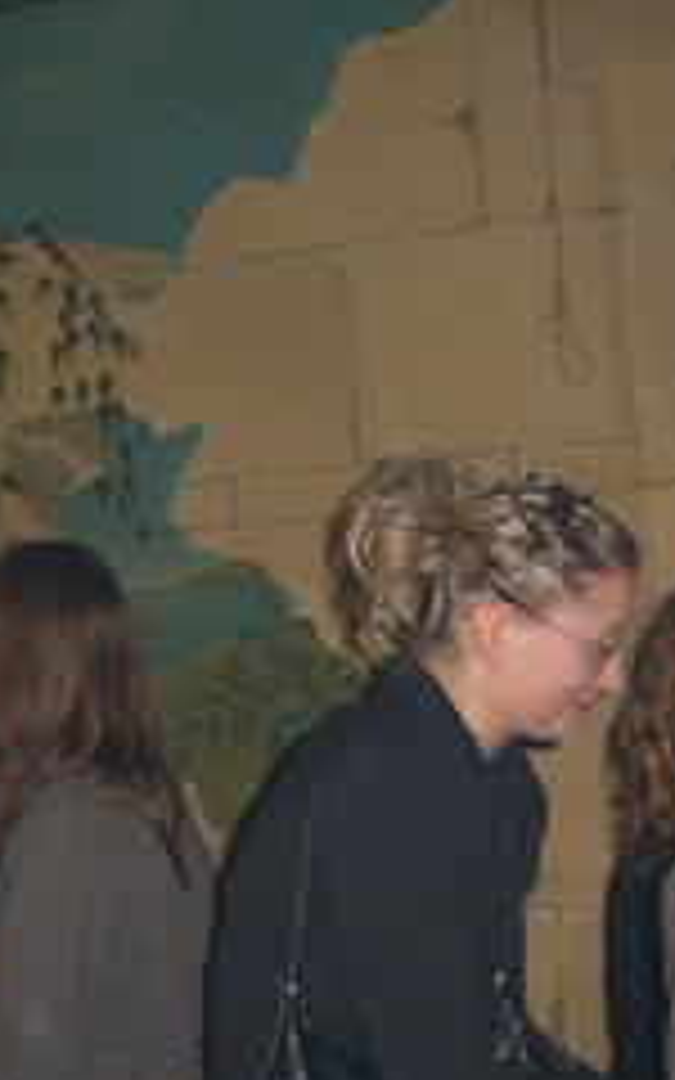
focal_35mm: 73
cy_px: 680
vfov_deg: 28.1
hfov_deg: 17.5
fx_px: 2149
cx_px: 4
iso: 100
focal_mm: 5.8
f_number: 2.8
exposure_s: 1/30
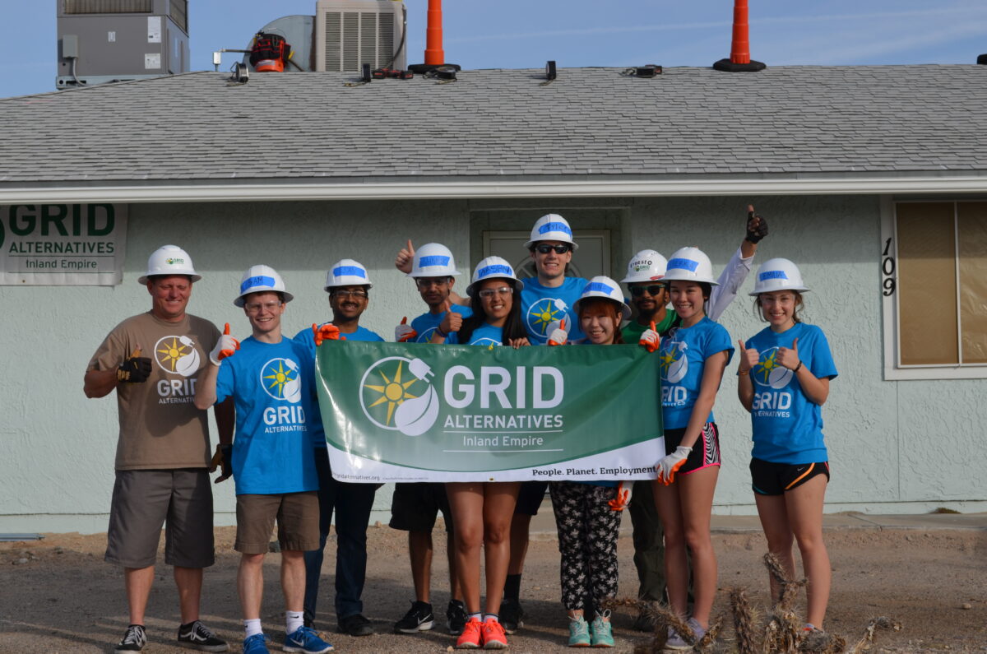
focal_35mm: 63
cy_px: 327
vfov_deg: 21.5
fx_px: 1724
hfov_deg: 32.0
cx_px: 494
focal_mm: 42
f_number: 9
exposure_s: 1/320
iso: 100
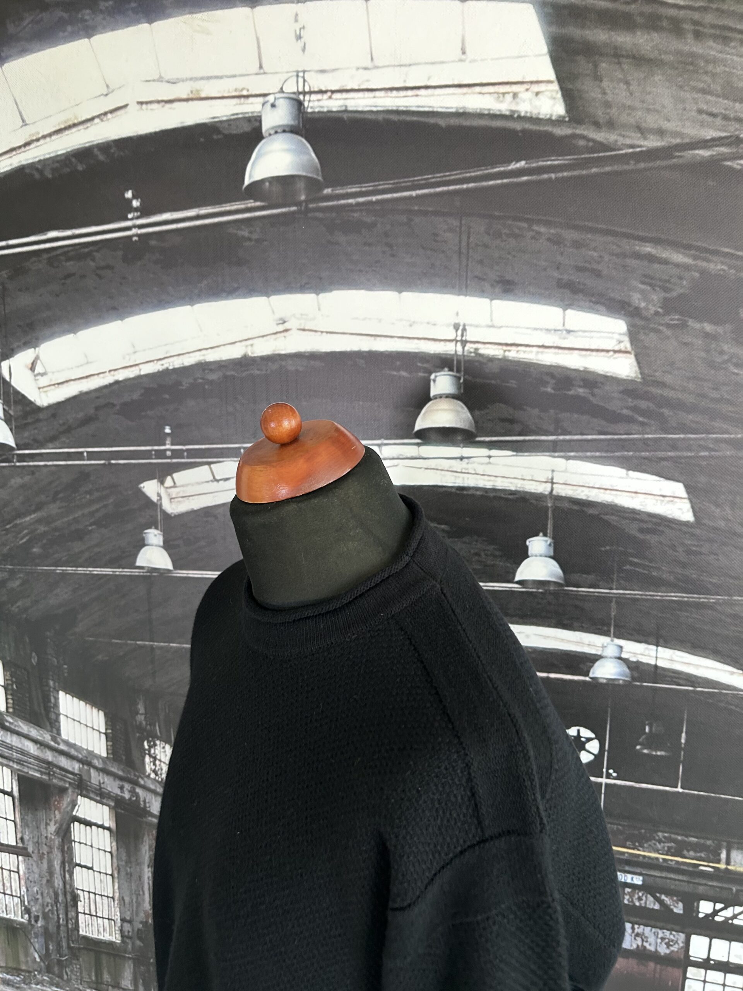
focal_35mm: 26
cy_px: 496
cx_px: 372
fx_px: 744
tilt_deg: -13.8
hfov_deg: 53.1
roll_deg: +0.0
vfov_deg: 67.3
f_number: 1.5
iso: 160
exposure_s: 1/60
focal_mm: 5.7
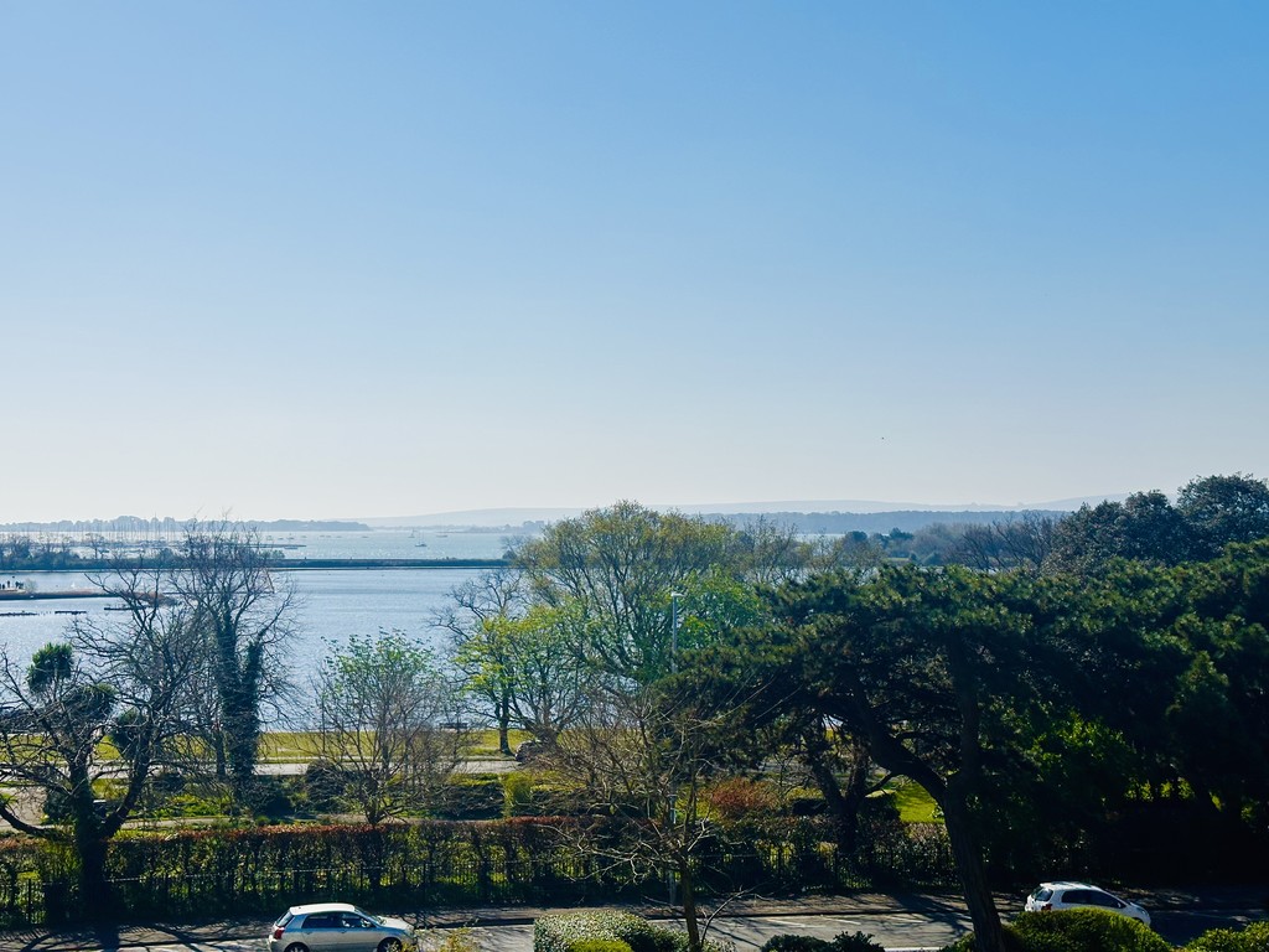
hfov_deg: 39.7
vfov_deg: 30.3
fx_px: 1760
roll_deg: +0.1
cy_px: 476
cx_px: 634
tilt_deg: +1.1
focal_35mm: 48
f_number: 1.78
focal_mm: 6.86
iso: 64
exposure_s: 1/13699
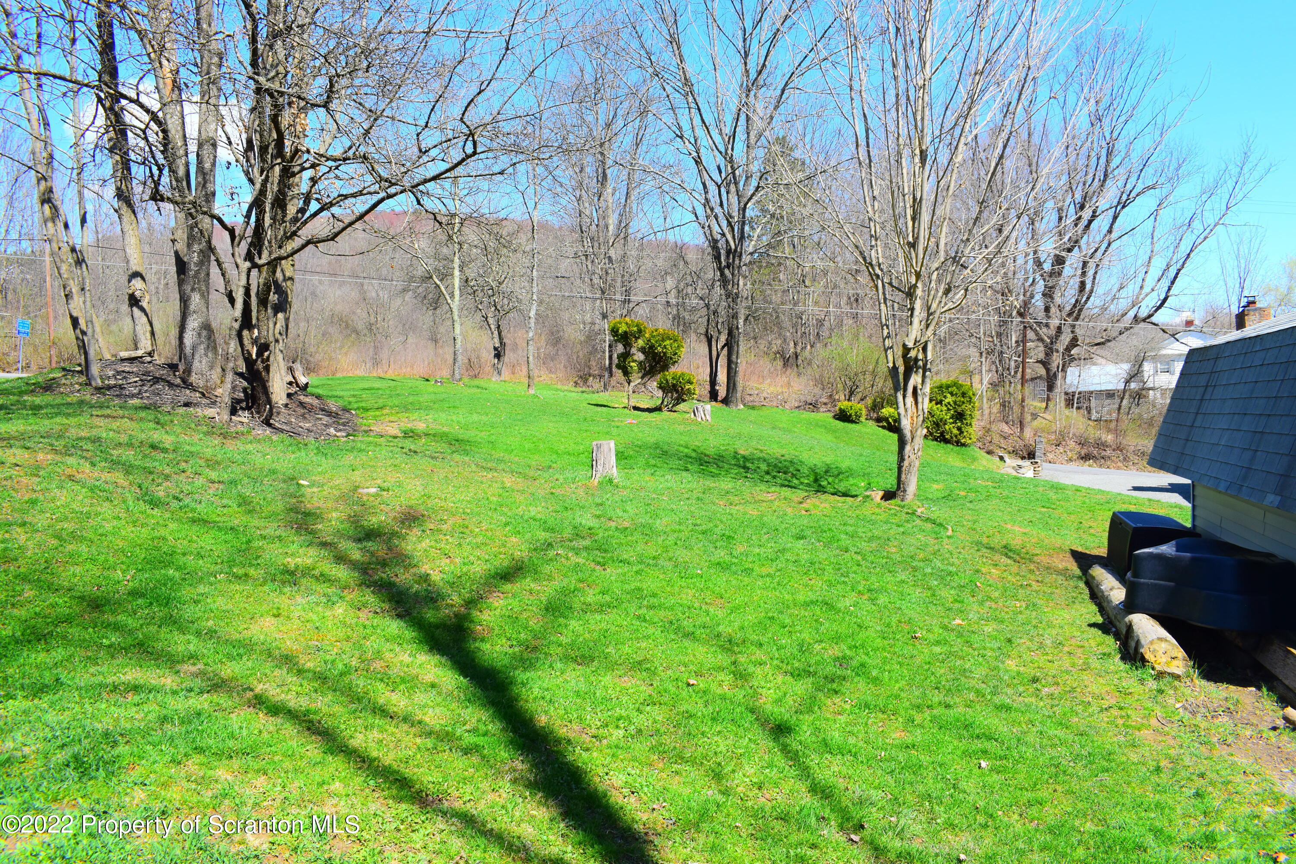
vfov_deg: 47.9
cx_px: 648
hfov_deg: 67.4
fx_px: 972
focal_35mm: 27
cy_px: 432
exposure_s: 1/320
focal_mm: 18
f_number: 9
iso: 200
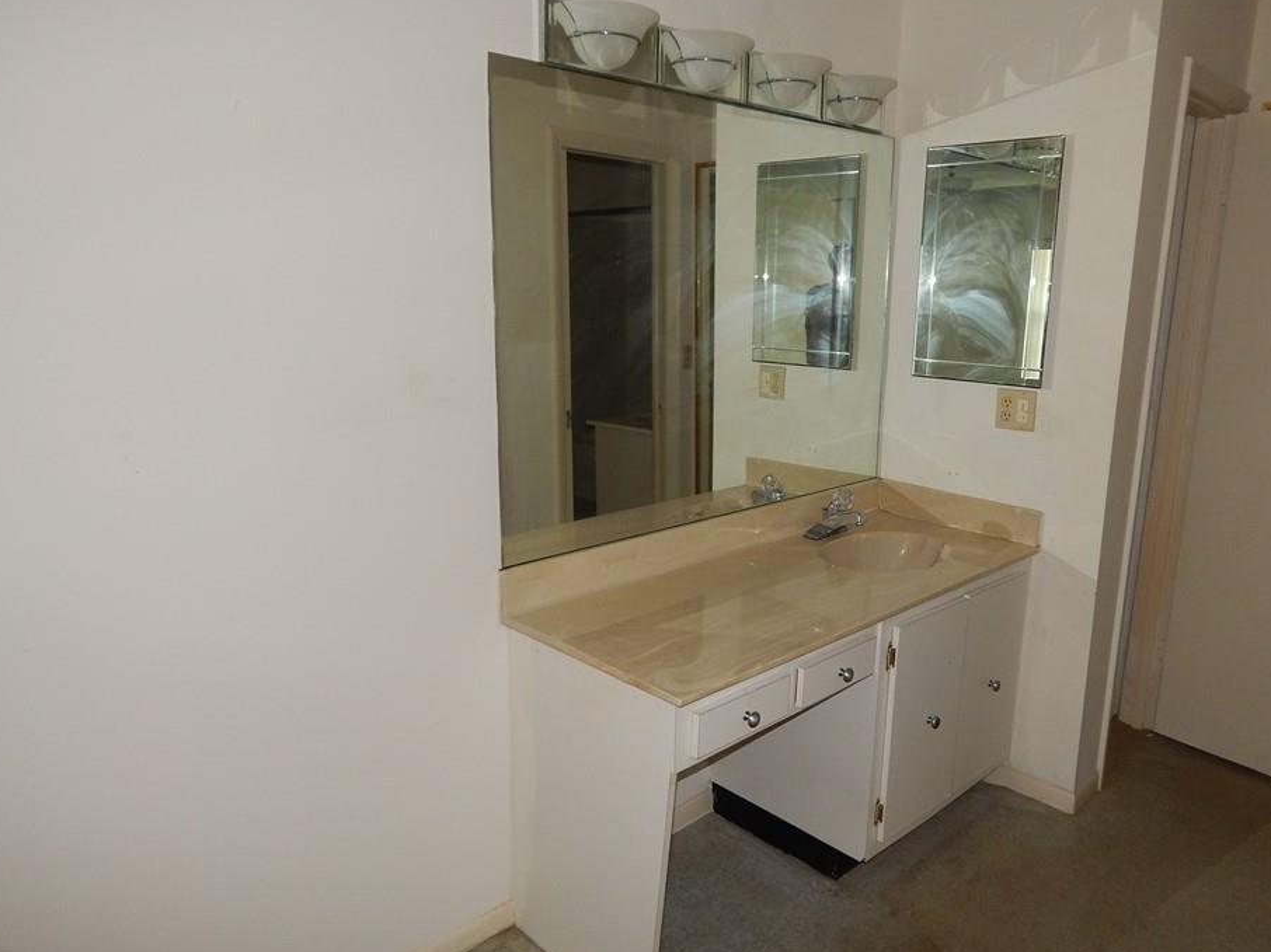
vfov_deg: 53.0
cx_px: 697
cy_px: 475
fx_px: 954
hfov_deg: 67.2
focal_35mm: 26
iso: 200
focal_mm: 4
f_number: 3
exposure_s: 1/30
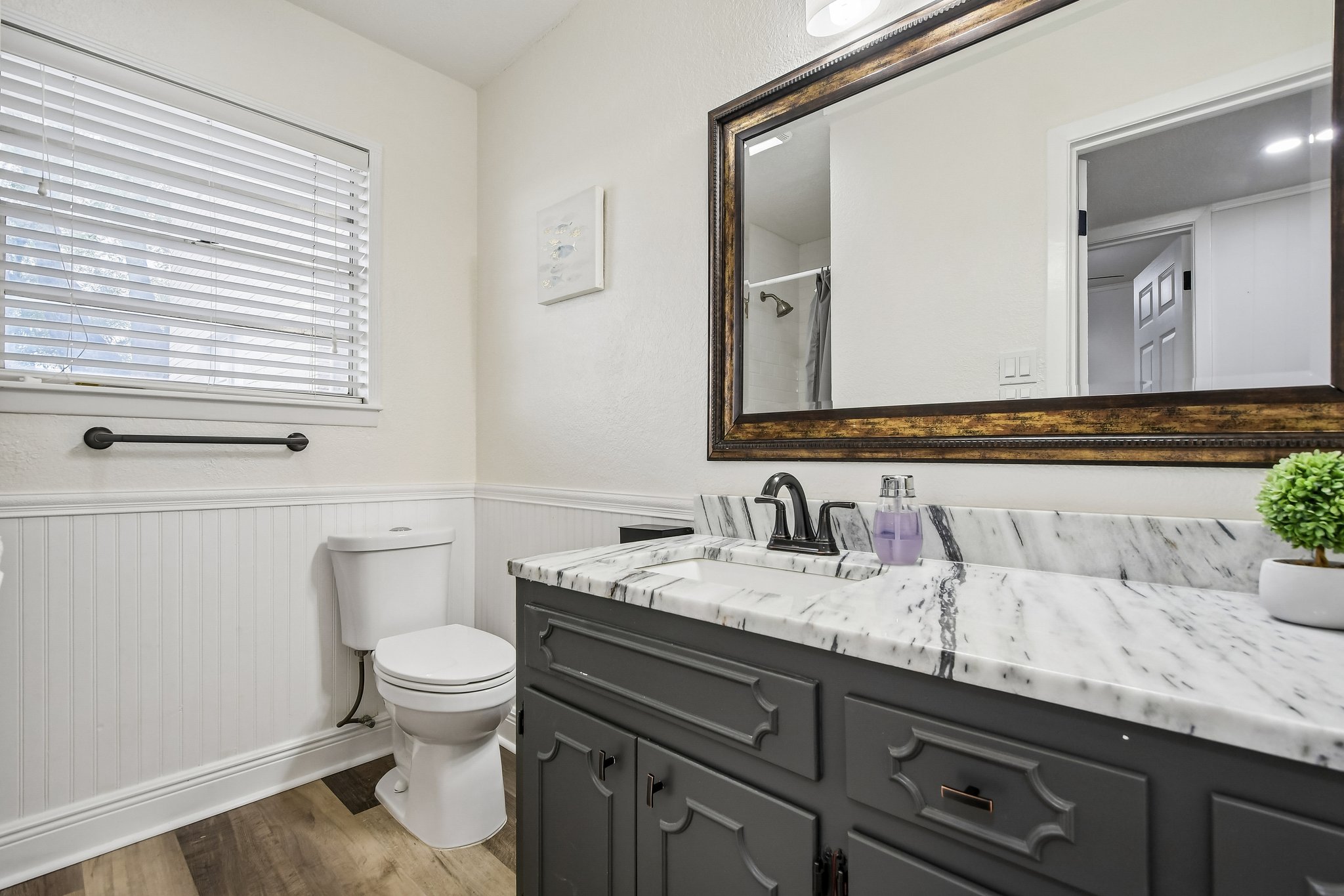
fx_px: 560
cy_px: 448
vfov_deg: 77.3
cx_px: 672
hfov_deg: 100.4
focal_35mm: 15
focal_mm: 10
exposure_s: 1/60
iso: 400
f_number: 8
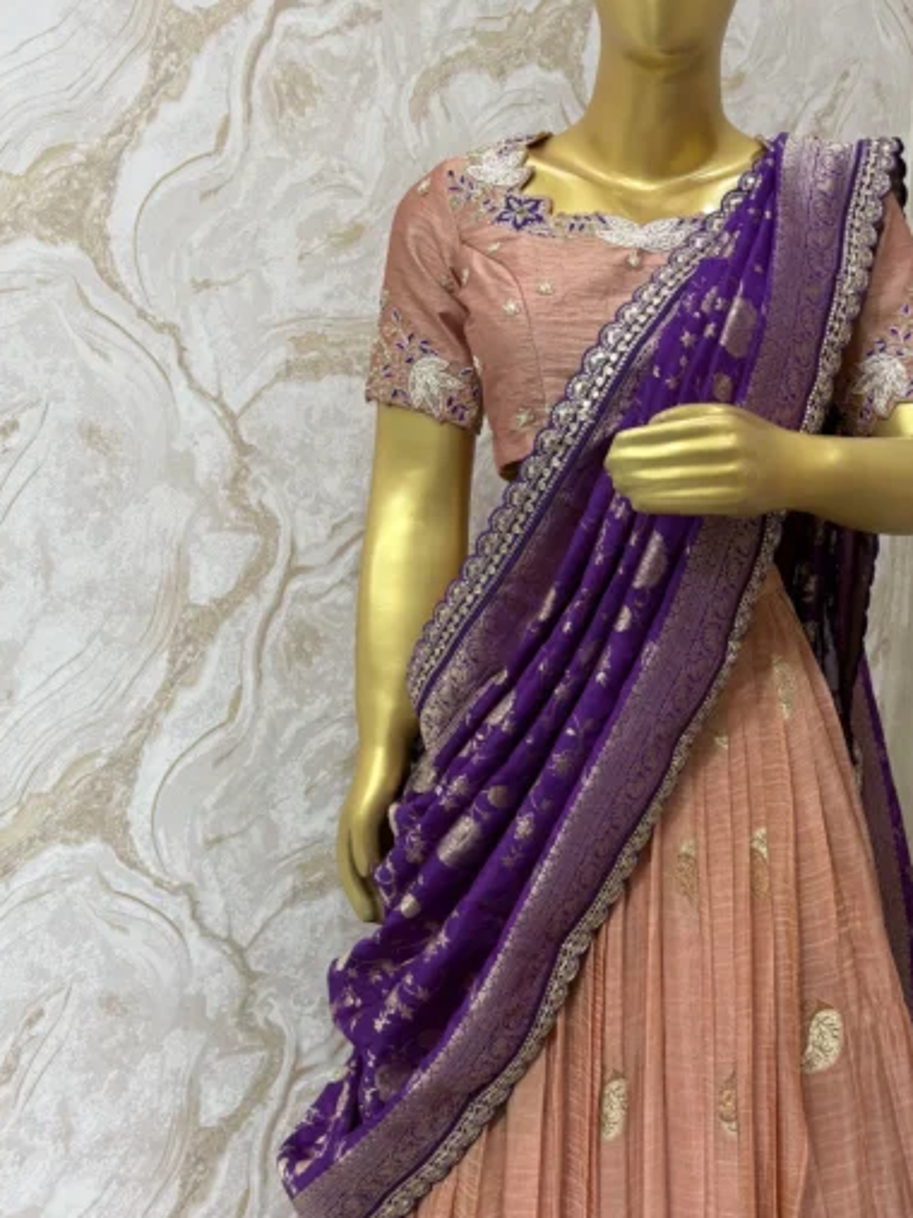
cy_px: 747
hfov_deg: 34.4
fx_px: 1442
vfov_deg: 45.5
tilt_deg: -9.9
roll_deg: -3.5
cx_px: 690
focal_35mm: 41
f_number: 1.6
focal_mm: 6
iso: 100
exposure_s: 1/100
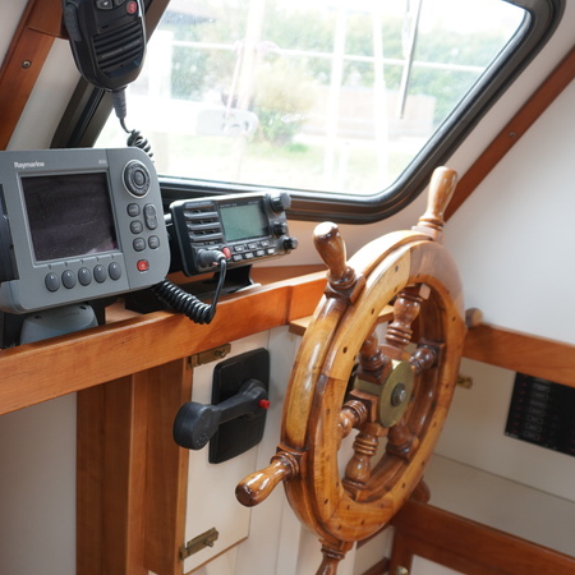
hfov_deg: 37.8
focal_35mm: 44
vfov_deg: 38.1
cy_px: 358
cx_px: 176
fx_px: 827
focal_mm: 16
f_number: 4
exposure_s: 1/60
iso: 160
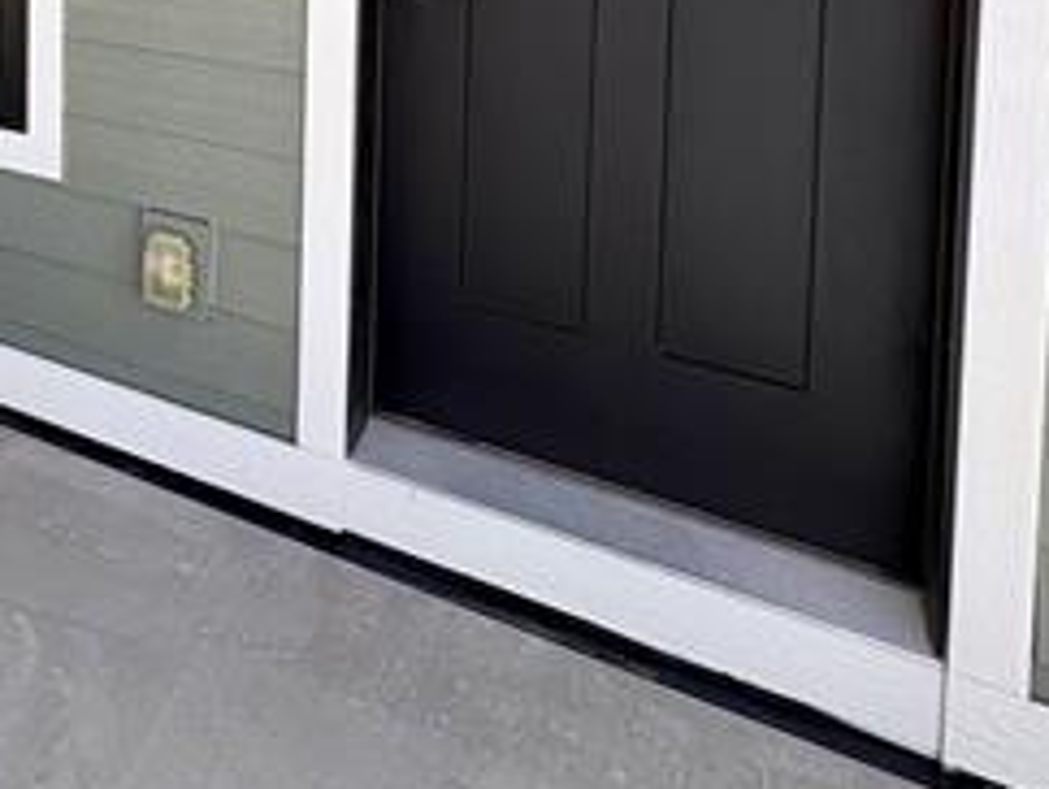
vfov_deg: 32.0
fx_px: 1122
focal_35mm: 37
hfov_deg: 43.9
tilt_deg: -2.3
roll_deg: -0.4
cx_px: 35
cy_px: -165
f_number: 2.2
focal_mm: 2.22
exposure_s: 1/351
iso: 40
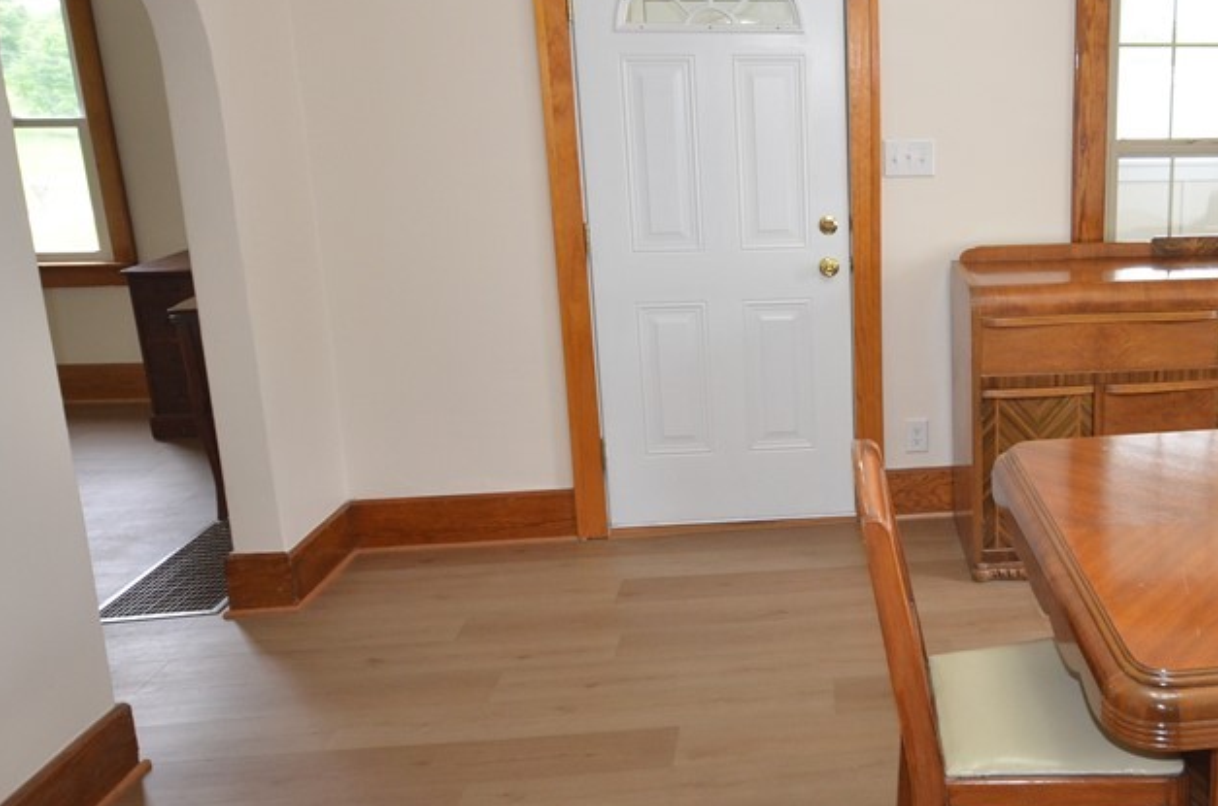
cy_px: 331
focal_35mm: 34
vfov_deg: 38.7
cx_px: 945
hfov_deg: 53.0
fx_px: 1143
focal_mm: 13
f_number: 4.5
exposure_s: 1/60
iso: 800
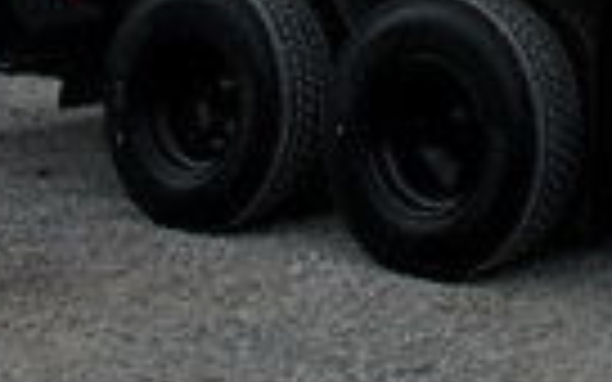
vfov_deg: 15.5
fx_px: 1234
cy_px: -274
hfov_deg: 20.2
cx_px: 1098
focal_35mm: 74
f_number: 14
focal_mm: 17
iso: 320
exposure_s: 1/160
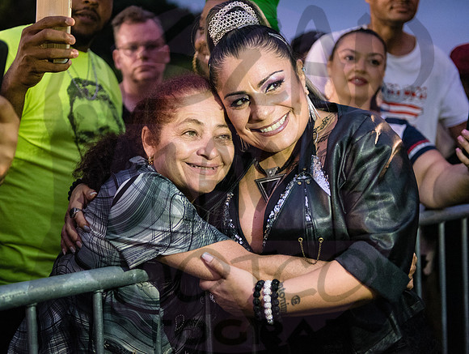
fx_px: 731
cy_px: 171
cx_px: 195
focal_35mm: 54
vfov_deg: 27.2
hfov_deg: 35.5
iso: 5000
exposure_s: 1/125
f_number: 2.8
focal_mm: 48
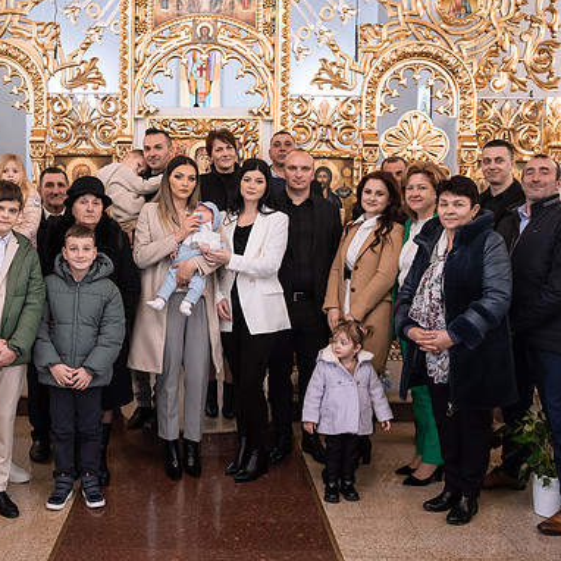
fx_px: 752
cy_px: 271
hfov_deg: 40.4
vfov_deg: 40.9
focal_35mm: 41
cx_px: 188
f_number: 2.8
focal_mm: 29
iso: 800
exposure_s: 1/125
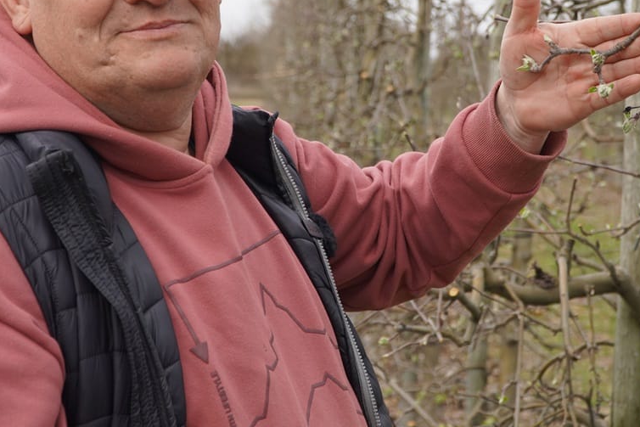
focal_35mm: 79
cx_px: 344
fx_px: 1401
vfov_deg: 17.2
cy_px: 115
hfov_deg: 25.7
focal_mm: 33
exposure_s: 1/320
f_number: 4.5
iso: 100
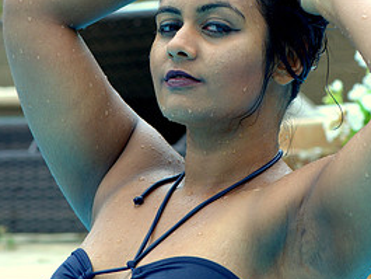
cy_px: 29
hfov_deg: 8.1
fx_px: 2627
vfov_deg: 6.1
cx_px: 205
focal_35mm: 245
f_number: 6.3
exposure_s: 1/80
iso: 100
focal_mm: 100
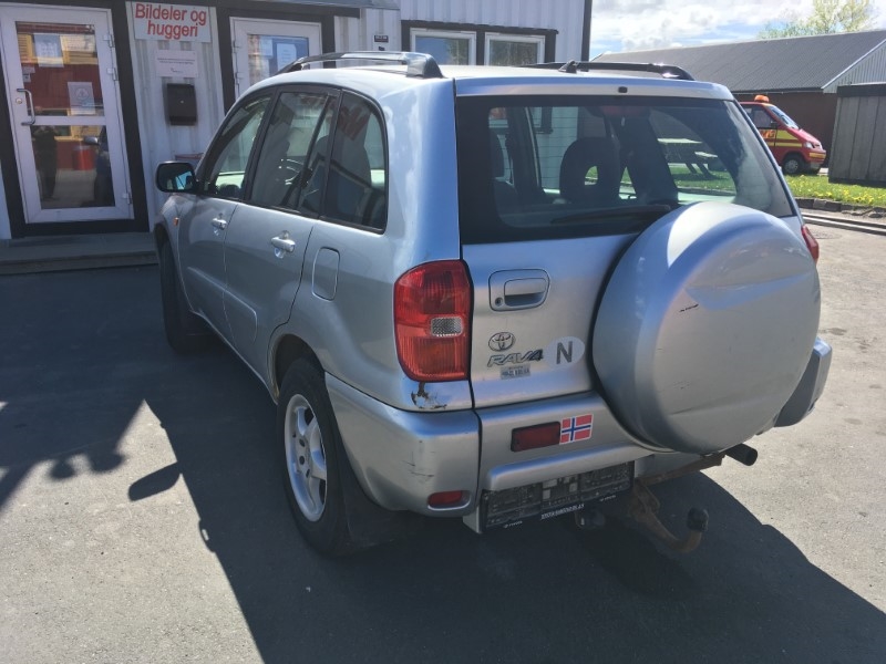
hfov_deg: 61.7
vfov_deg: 48.2
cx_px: 443
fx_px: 742
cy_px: 332
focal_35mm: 29
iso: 25
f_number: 2.2
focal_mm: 4.15
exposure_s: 1/884
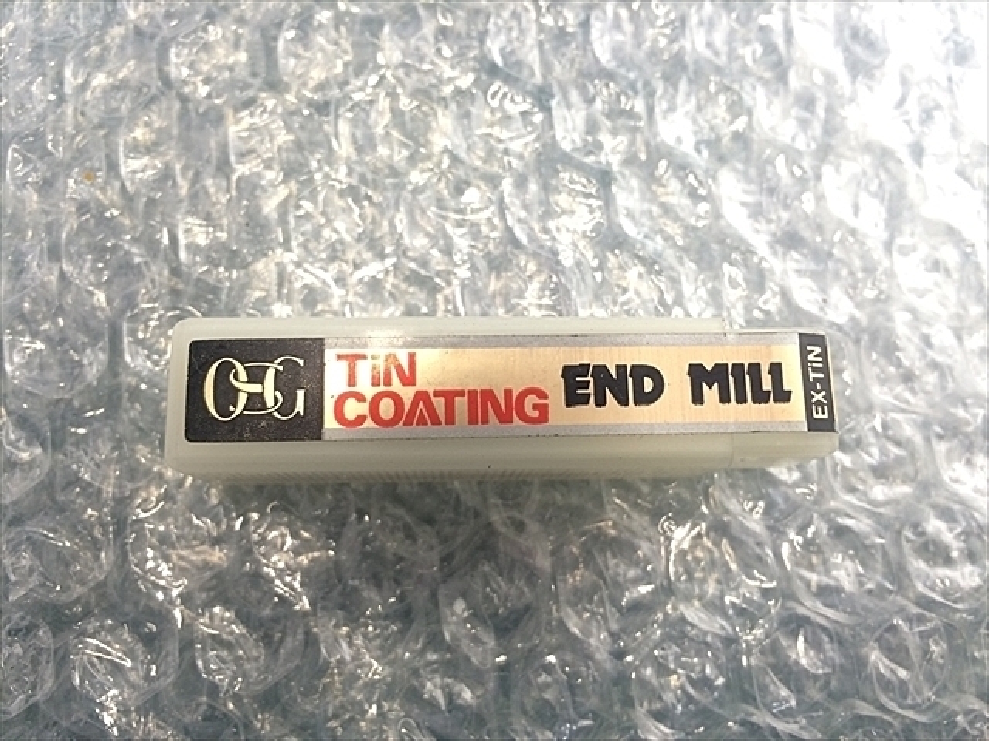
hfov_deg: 61.7
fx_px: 829
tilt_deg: -78.0
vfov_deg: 48.2
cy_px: 370
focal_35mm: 29
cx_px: 494
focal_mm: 4.15
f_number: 2.2
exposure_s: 1/30
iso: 100
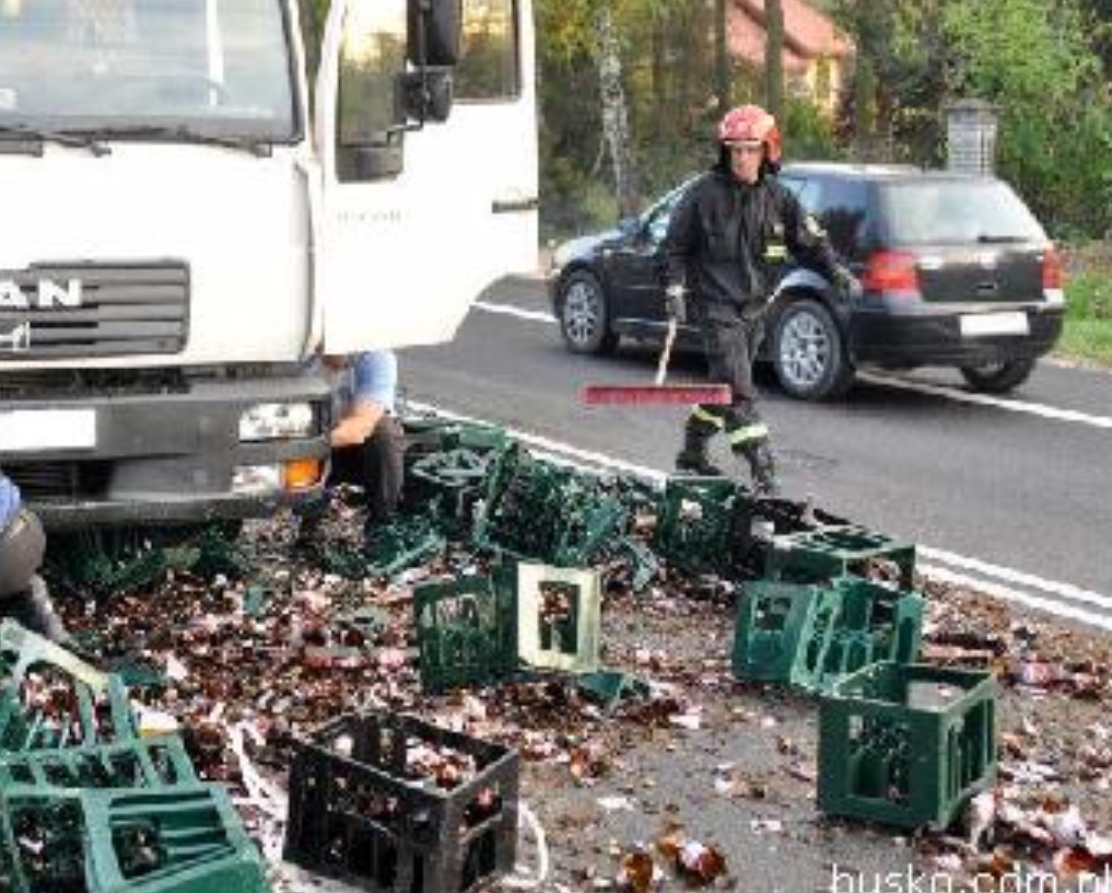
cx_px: 341
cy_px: 387
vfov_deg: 26.3
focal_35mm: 58
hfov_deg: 32.1
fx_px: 1911
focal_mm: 28
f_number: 3.5
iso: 500
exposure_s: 1/160
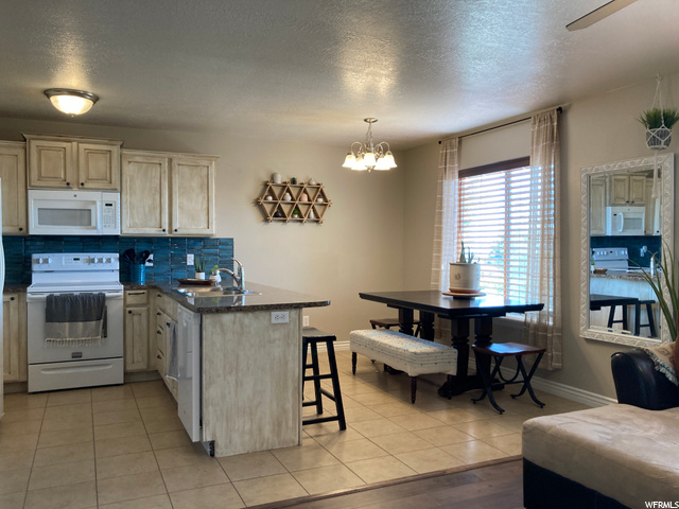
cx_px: 340
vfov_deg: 49.7
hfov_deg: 63.4
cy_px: 254
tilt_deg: -1.5
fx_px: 549
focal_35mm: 28
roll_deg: -0.5
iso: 80
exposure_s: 1/60
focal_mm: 3.99
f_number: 1.8
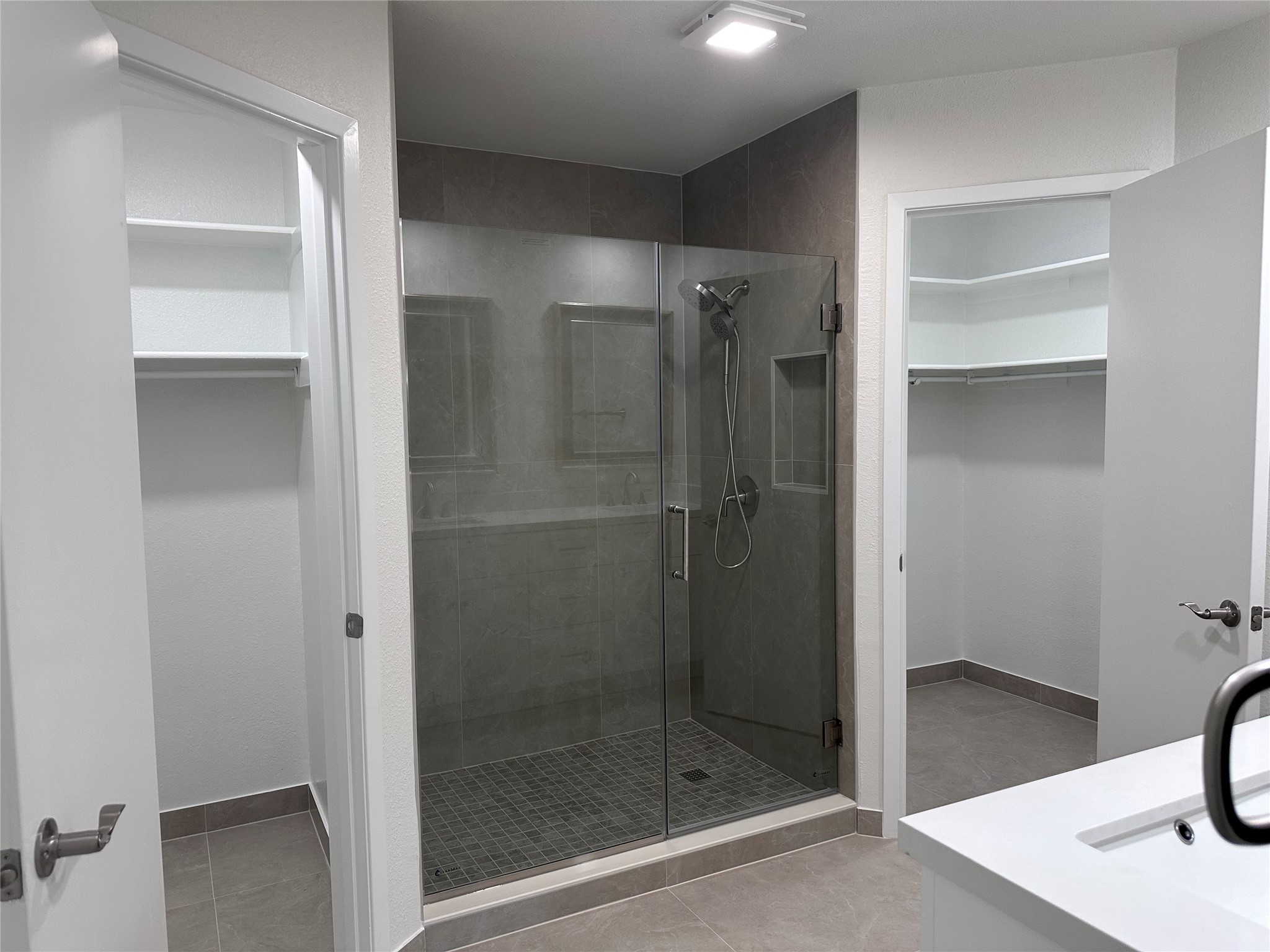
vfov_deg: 56.8
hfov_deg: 71.6
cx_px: 635
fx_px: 881
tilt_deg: -3.8
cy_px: 476
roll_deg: +1.0
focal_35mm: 24
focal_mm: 6.86
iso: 160
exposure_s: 1/120
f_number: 1.78
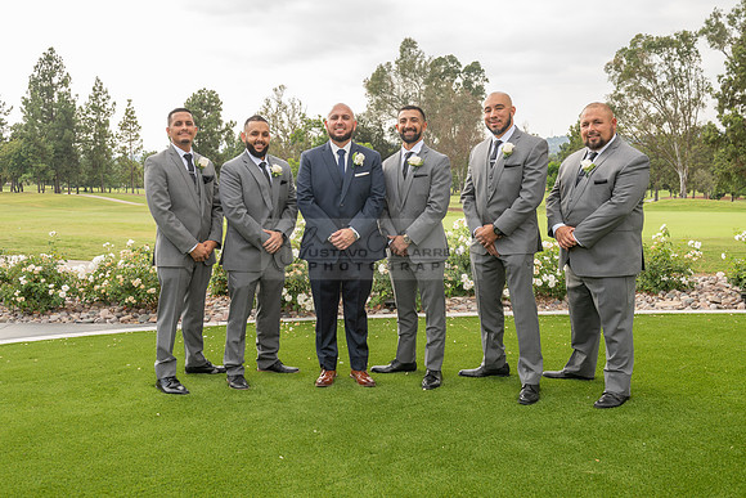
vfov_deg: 36.1
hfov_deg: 52.0
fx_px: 764
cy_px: 228
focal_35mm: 37
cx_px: 342
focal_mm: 34
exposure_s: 1/200
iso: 200
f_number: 6.3
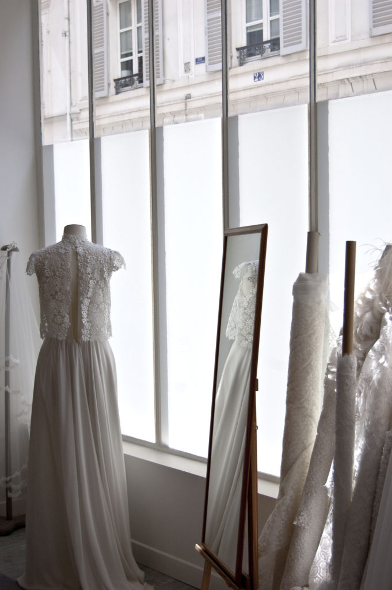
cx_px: 196
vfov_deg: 37.9
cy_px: 295
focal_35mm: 52
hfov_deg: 25.7
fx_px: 859
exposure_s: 1/640
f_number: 4.8
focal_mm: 35
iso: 200
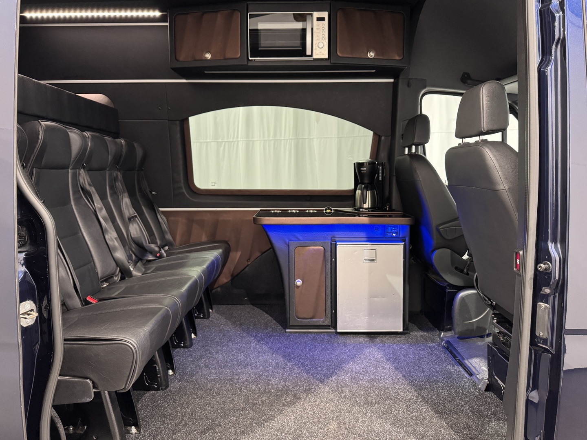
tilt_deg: -7.2
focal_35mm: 24
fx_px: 407
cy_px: 220
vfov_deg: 56.8
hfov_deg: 71.6
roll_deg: +0.8
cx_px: 294
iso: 640
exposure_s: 1/50
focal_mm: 6.76
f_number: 1.78
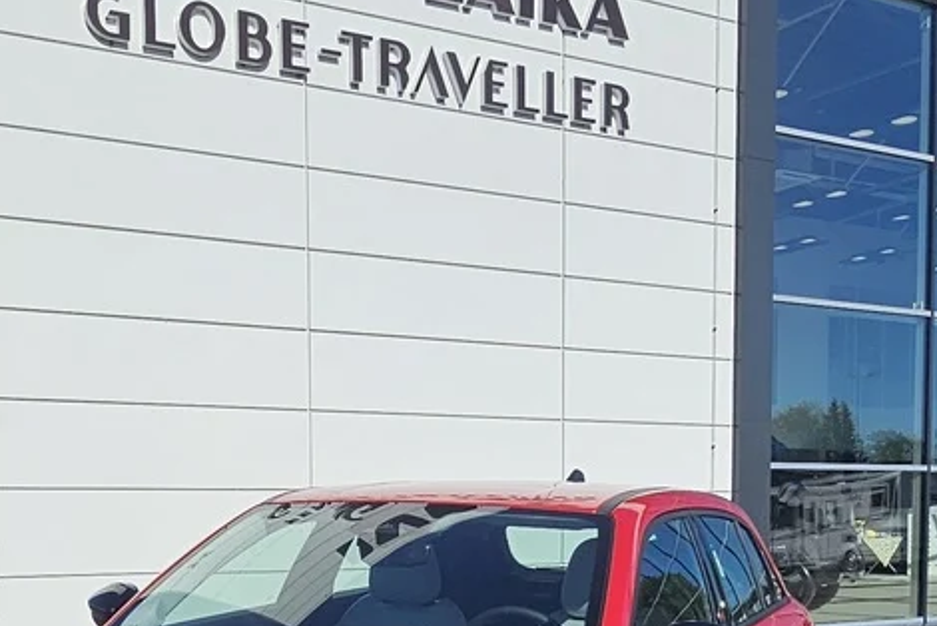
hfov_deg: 42.0
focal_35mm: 46
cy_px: 636
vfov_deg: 27.5
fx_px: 1198
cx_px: 295
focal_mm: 2.2
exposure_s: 1/5000
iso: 50
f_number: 2.2
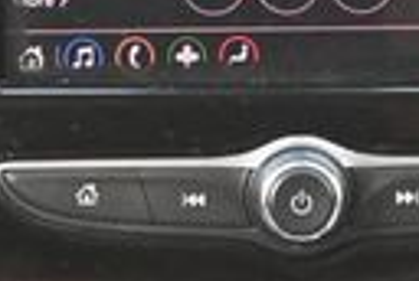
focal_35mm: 306
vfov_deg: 4.5
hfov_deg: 6.7
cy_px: 216
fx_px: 3576
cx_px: 304
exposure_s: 1/60
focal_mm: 41
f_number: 5.6
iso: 4500
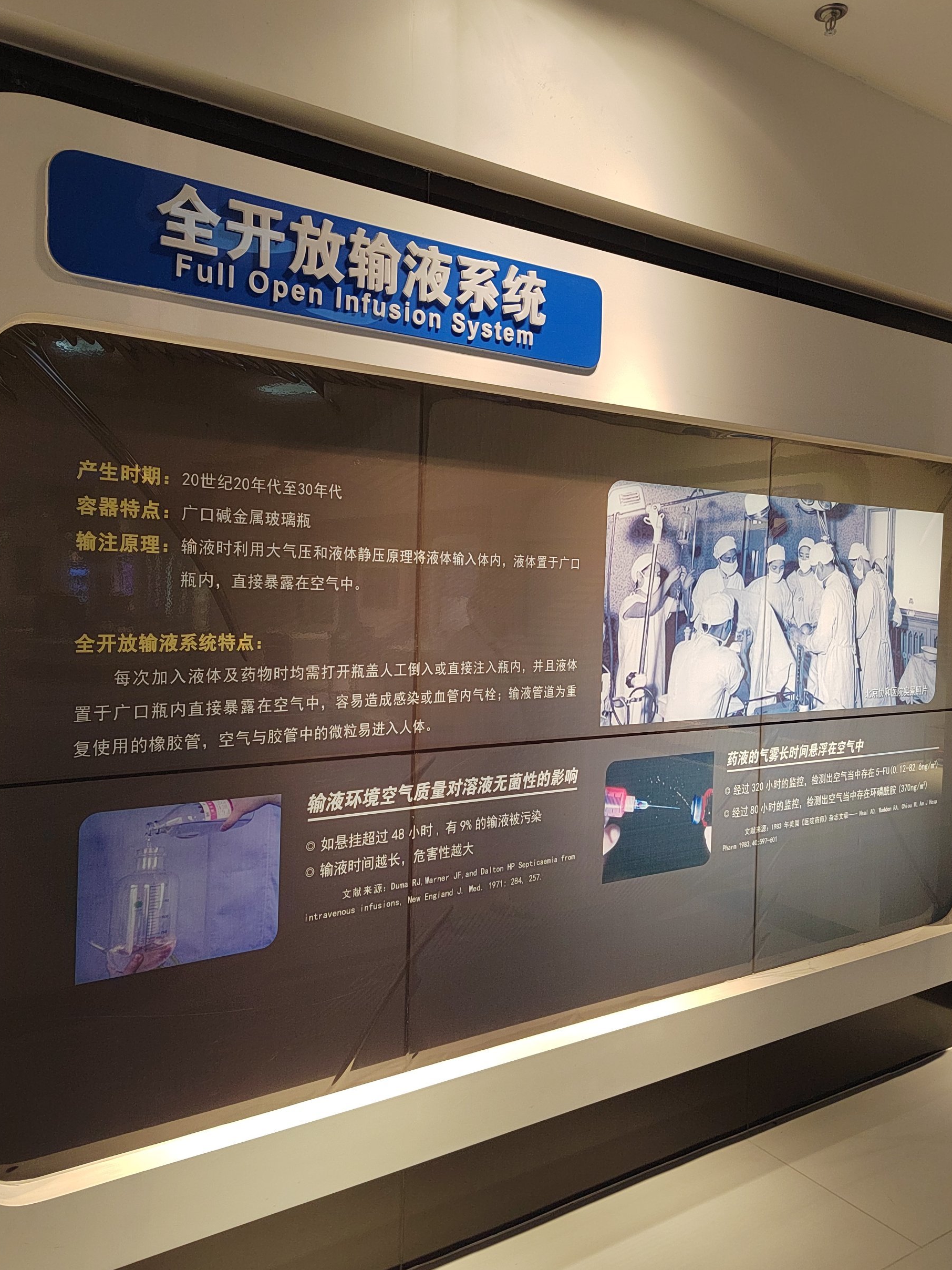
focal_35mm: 26
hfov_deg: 52.9
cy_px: 618
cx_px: 421
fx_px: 953
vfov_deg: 67.3
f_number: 1.9
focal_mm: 5.52
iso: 1069
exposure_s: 1/100
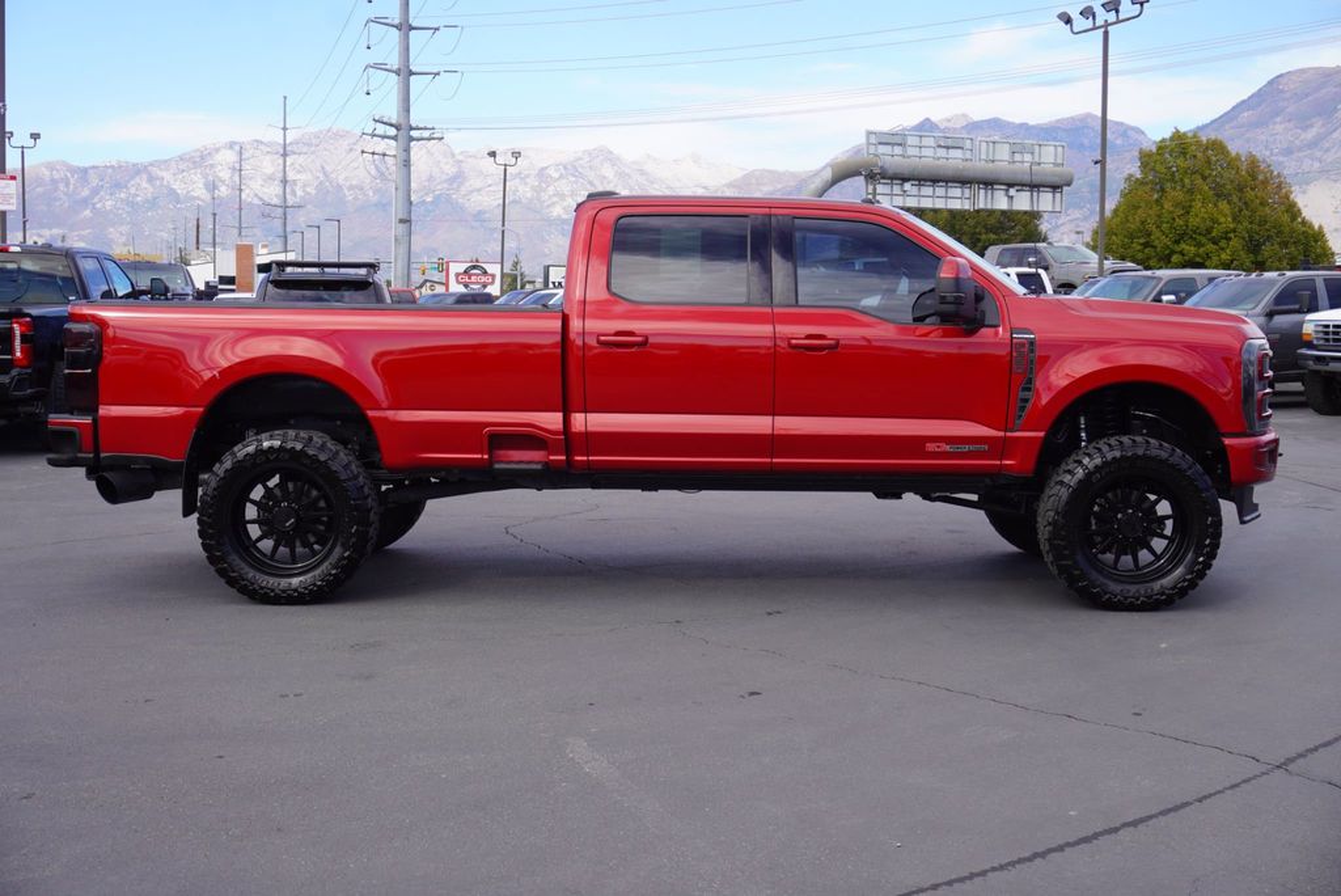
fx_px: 1677
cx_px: 670
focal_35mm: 45
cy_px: 448
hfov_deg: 43.6
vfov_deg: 29.9
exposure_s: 1/100
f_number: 8
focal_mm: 30
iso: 100
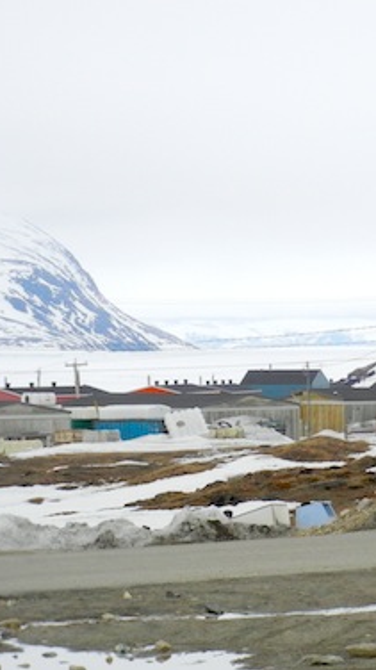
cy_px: 349
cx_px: 485
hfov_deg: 5.5
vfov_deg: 9.8
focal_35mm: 220
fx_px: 3906
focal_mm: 24
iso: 400
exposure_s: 1/729
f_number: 4.6
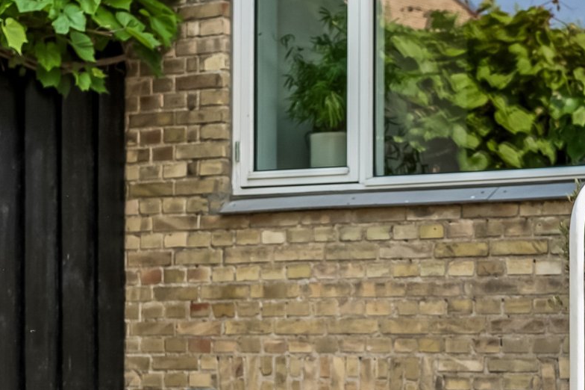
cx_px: 329
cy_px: 363
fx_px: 2176
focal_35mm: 134
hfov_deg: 15.3
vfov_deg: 10.2
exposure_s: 1/250
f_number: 8
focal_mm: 35
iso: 200
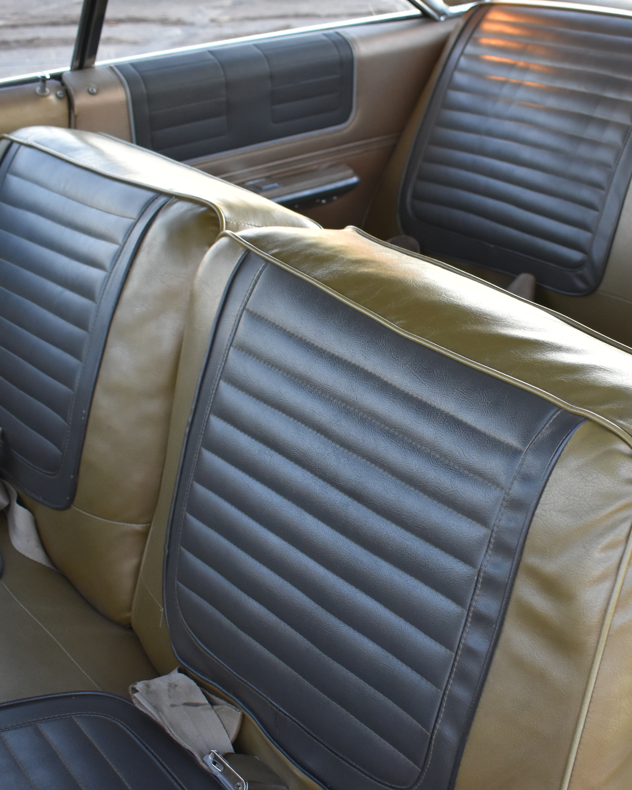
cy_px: 428
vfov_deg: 34.7
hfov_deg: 27.8
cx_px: 461
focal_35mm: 54
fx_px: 1262
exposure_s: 1/60
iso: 800
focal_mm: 20
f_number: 4
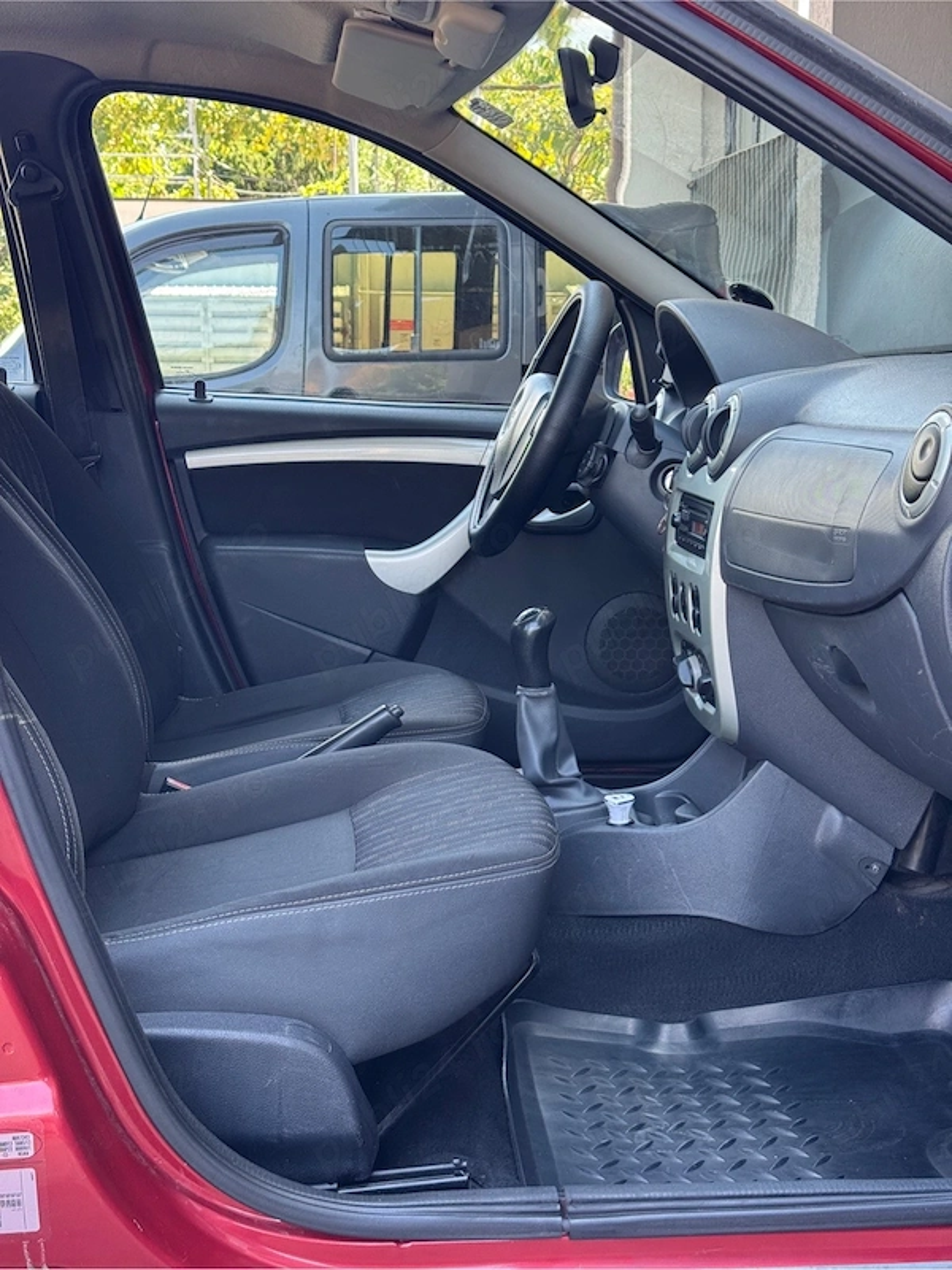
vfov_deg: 39.7
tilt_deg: -9.0
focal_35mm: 48
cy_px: 635
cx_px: 476
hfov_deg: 30.3
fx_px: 1760
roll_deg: -0.4
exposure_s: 1/118
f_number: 1.78
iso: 100
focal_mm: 6.76
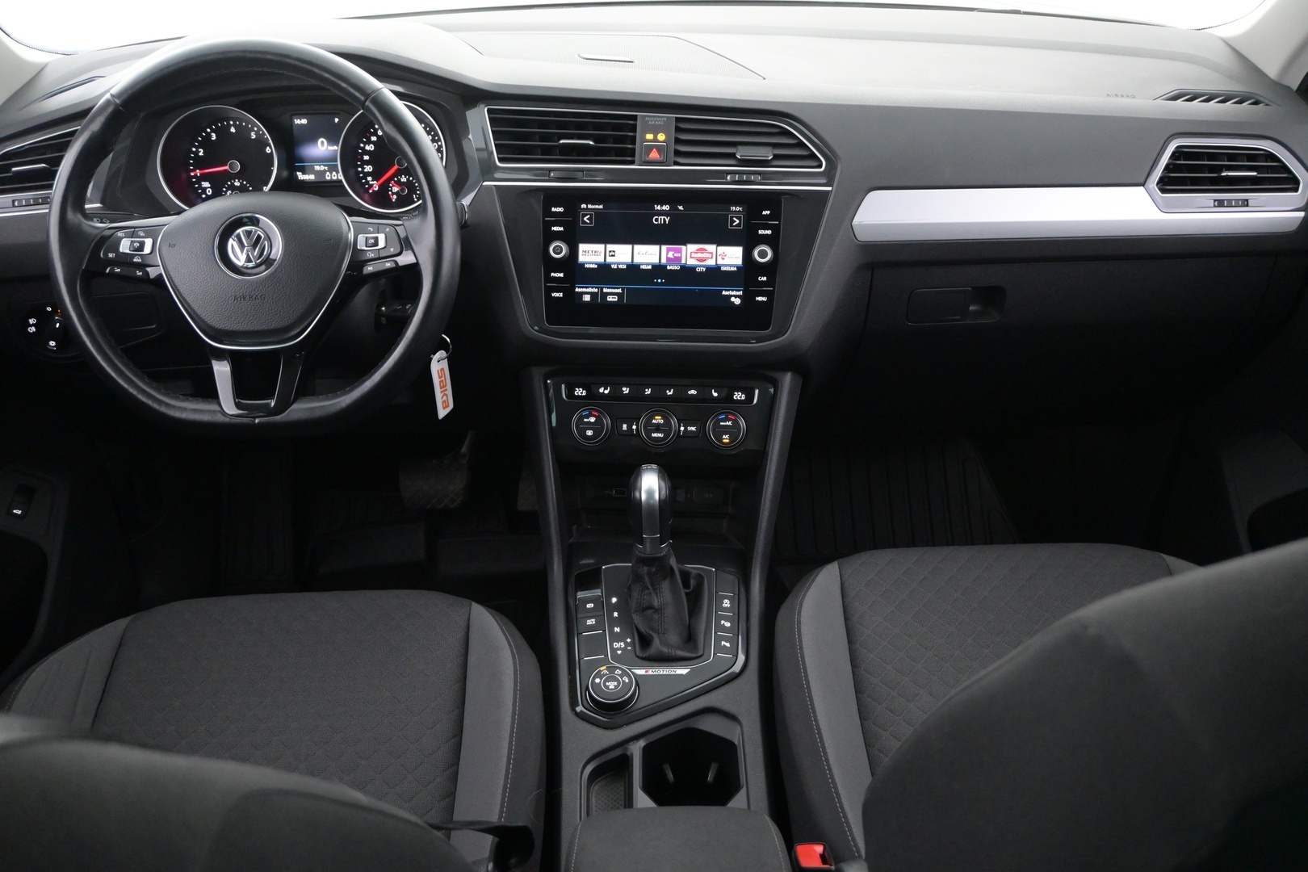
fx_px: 1172
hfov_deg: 58.3
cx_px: 654
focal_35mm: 32
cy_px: 436
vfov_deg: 40.8
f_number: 4
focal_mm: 21.5
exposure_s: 1/30
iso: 3600
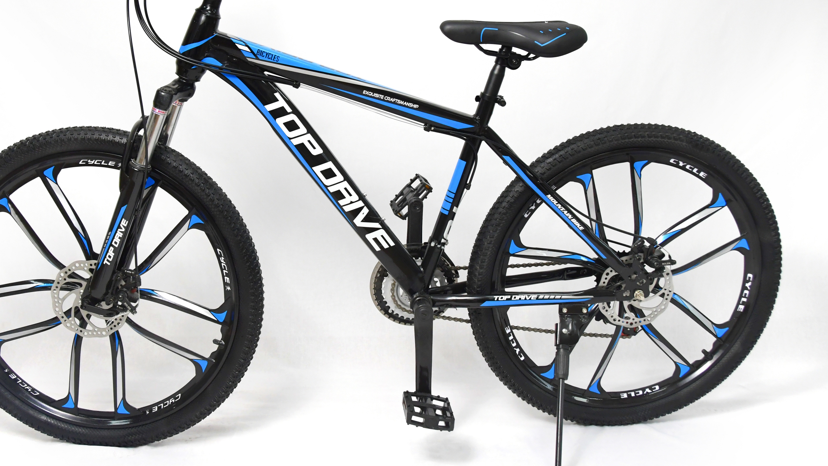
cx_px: 355
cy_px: 179
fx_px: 878
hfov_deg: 50.3
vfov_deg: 29.6
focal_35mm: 40
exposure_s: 1/200
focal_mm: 22
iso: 1600
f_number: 7.1
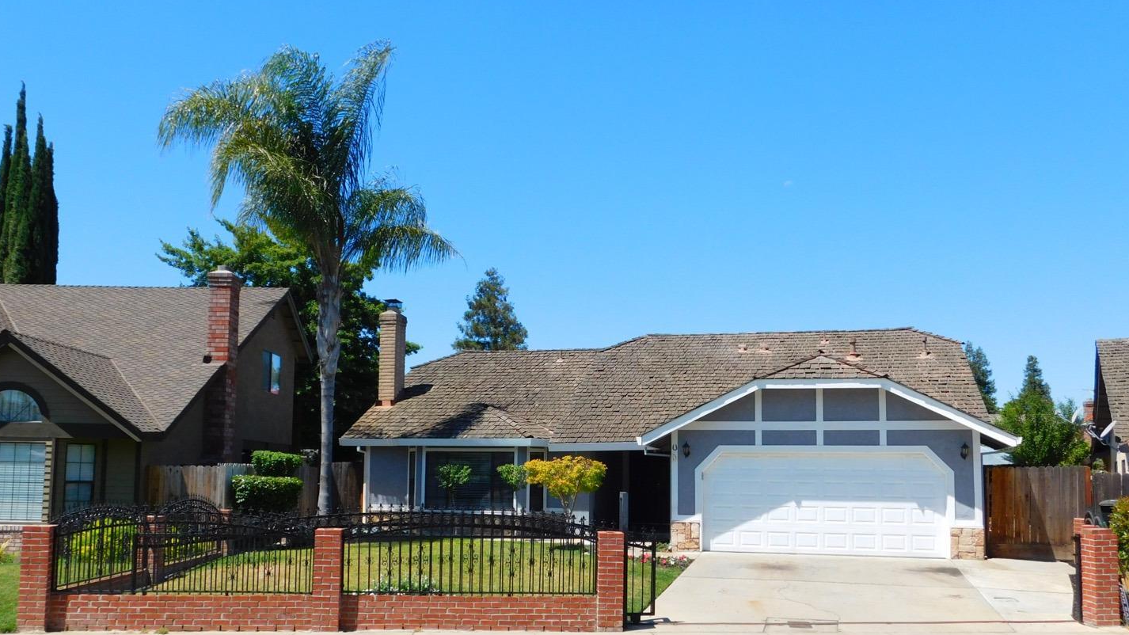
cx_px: 564
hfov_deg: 59.5
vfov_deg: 35.4
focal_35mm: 33
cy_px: 395
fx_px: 988
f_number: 6.4
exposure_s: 1/400
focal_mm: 5.3
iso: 125
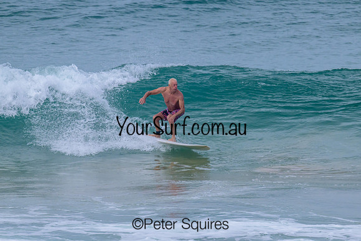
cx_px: 199
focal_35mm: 862
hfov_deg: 2.4
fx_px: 8645
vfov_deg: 1.6
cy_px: 84
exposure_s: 1/2000
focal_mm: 630
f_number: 11
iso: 640
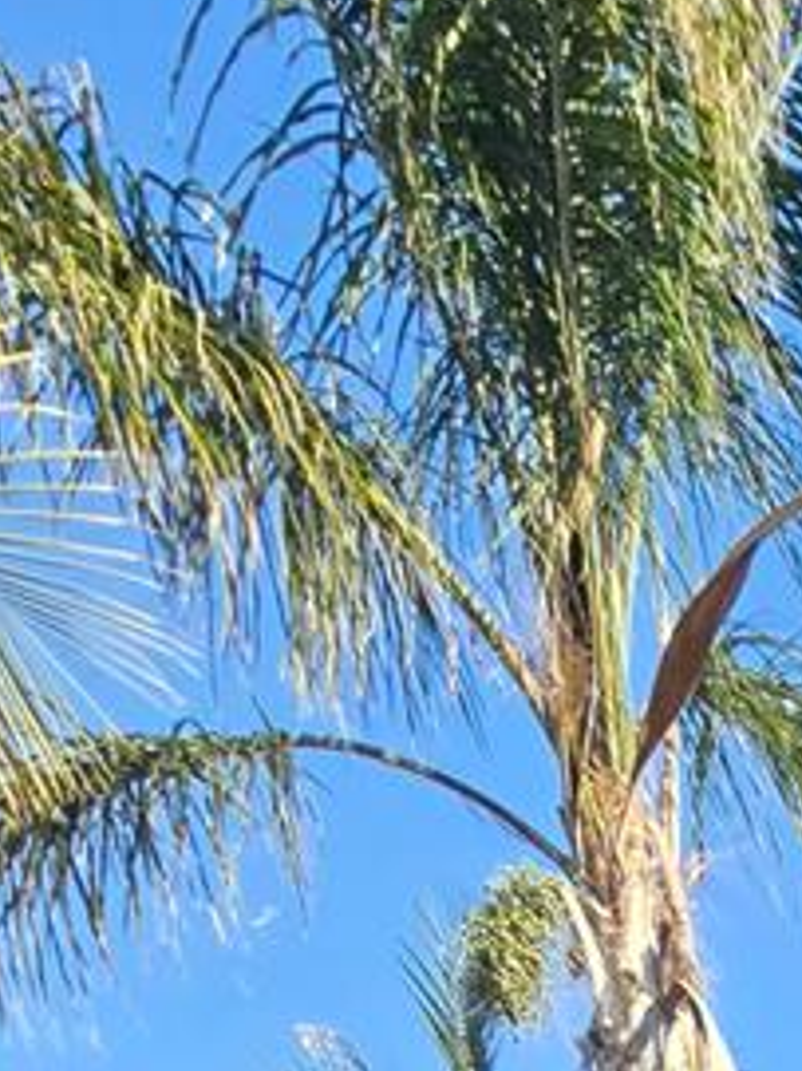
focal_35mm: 72
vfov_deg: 15.0
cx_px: 1740
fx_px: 2226
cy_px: 2585
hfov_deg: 15.2
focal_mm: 2.2
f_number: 2.2
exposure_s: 1/829
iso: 50
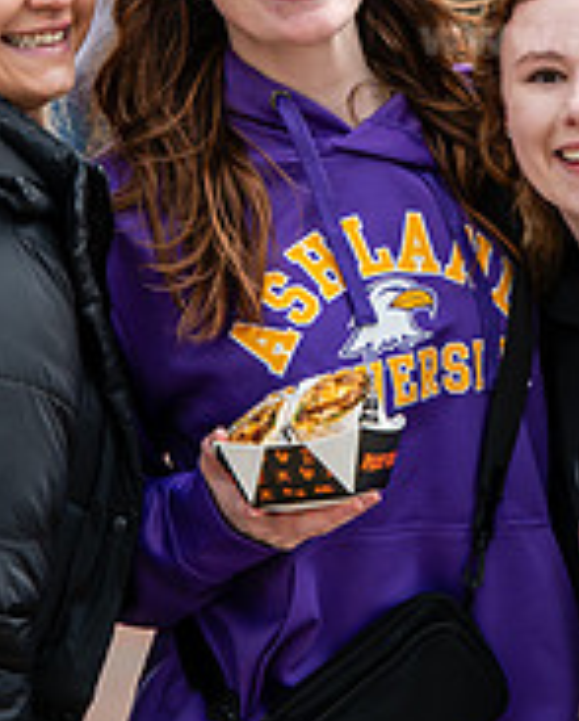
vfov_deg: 4.1
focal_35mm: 475
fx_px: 10149
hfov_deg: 3.3
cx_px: 240
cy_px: 120
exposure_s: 1/640
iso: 160
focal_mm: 160
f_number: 3.5
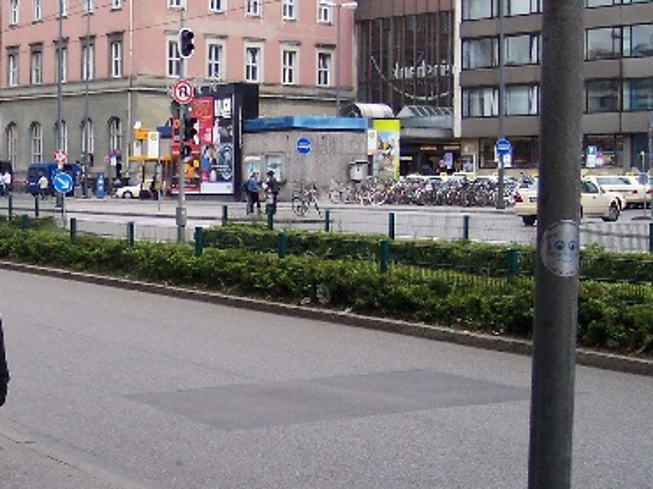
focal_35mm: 82
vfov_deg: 18.0
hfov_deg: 23.4
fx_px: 1546
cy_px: 197
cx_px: 116
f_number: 2.8
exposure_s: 1/500
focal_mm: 8
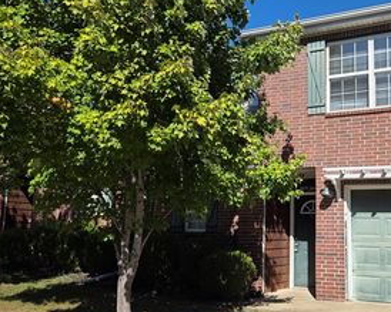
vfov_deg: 36.5
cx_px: 277
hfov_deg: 43.8
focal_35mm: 41
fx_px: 474
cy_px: 159
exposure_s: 1/5447
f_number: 1.7
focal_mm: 6.3
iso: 80
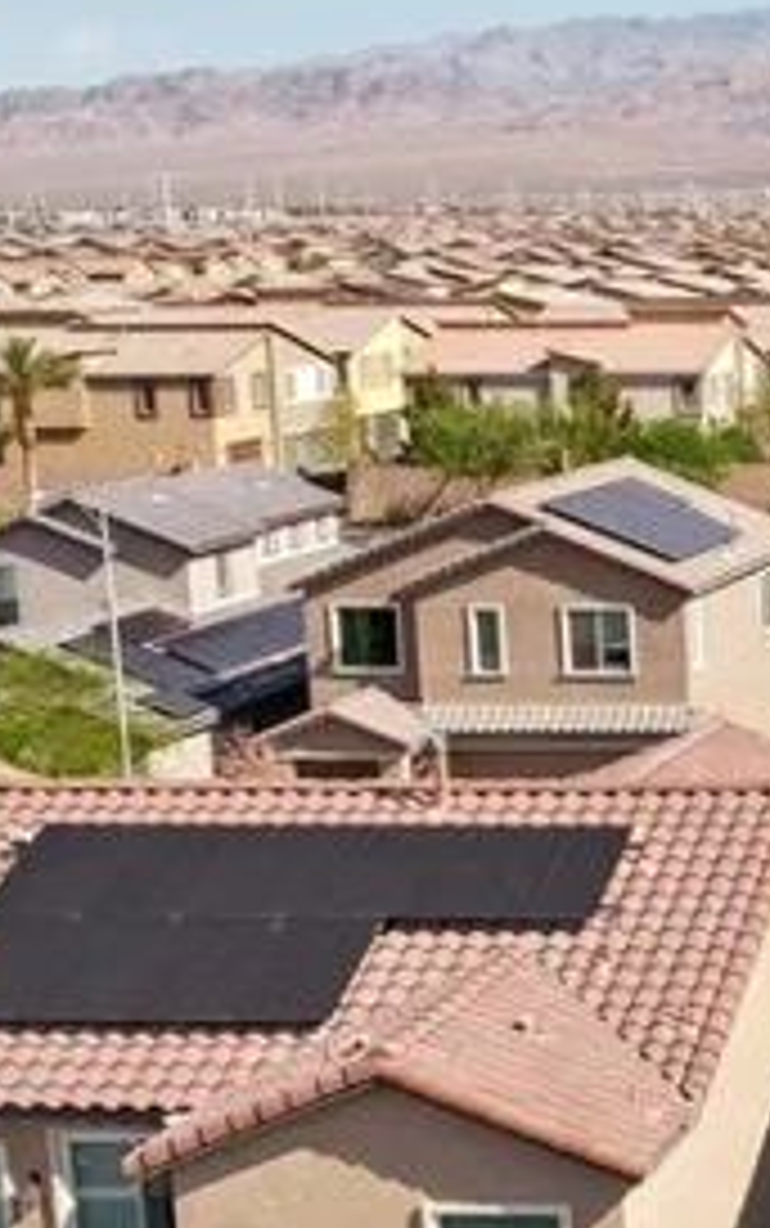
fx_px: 2816
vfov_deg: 24.6
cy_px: 756
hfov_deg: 13.4
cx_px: 1522
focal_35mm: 84
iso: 120
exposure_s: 1/1600
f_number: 2.8
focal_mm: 8.4
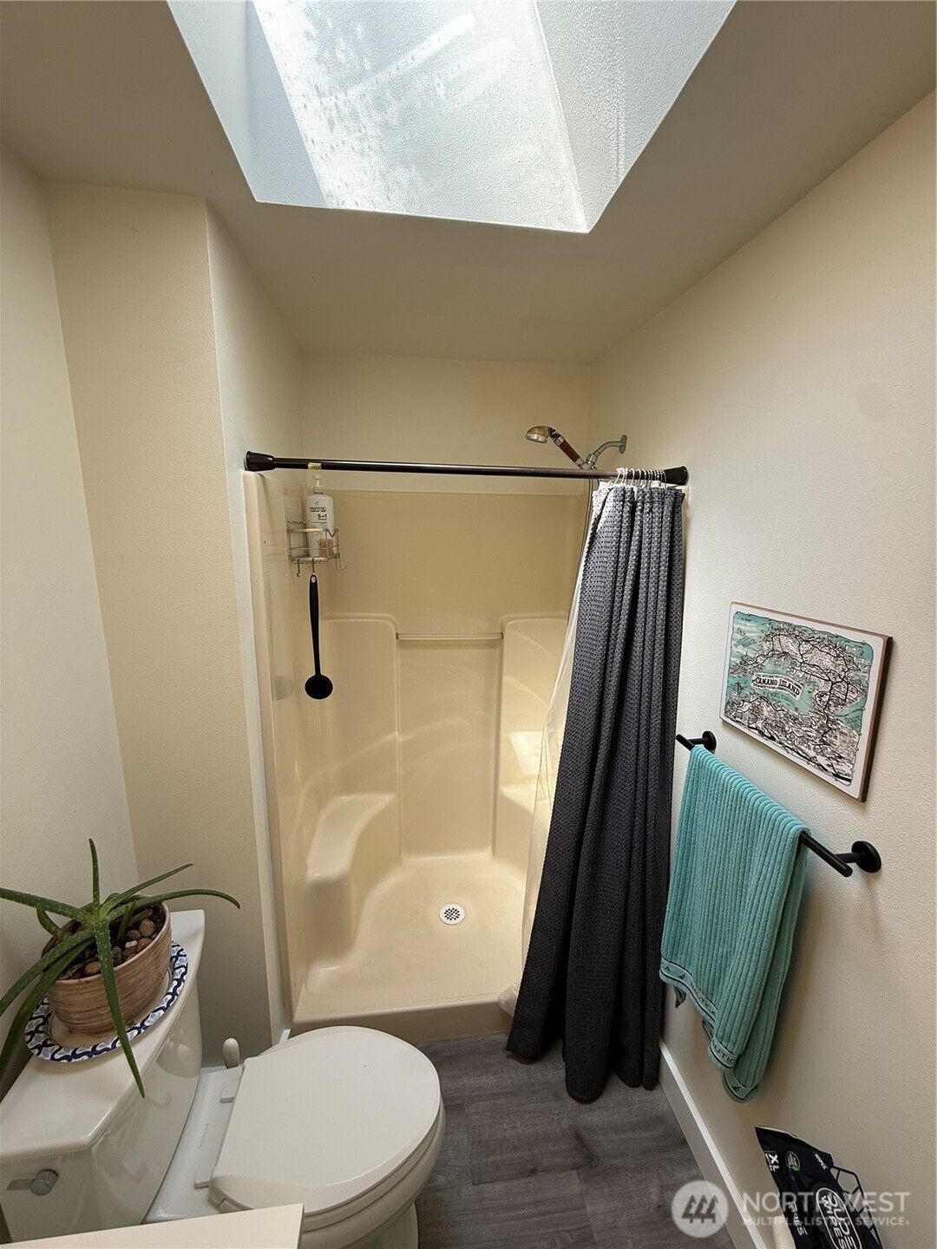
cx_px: 468
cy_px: 624
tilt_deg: -11.3
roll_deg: -0.9
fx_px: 505
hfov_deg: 85.7
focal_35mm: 14
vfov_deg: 102.1
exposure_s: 1/99
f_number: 2.2
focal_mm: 2.22
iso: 64
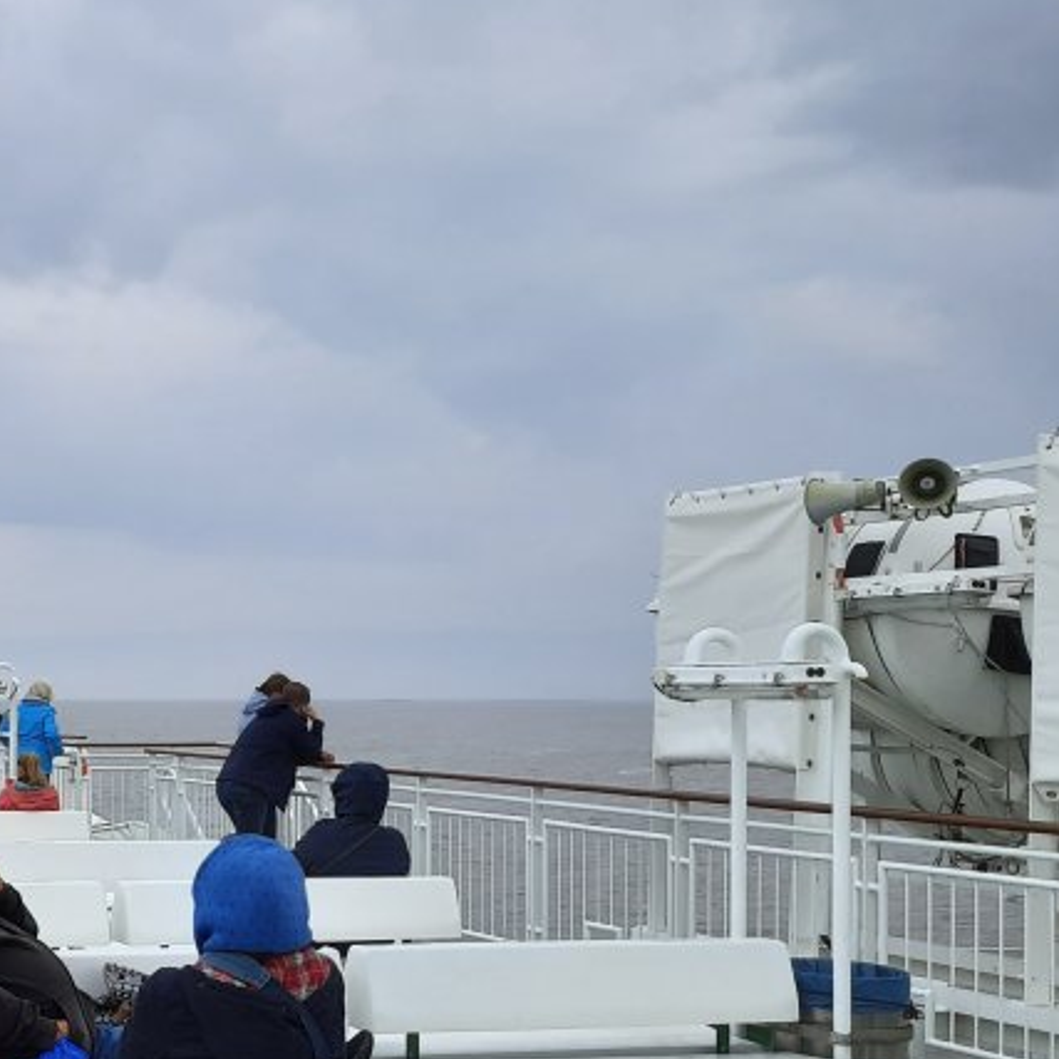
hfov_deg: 28.8
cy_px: 694
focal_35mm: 53
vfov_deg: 32.0
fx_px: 1834
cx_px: -144
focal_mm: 4.6
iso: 100
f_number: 2
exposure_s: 1/454
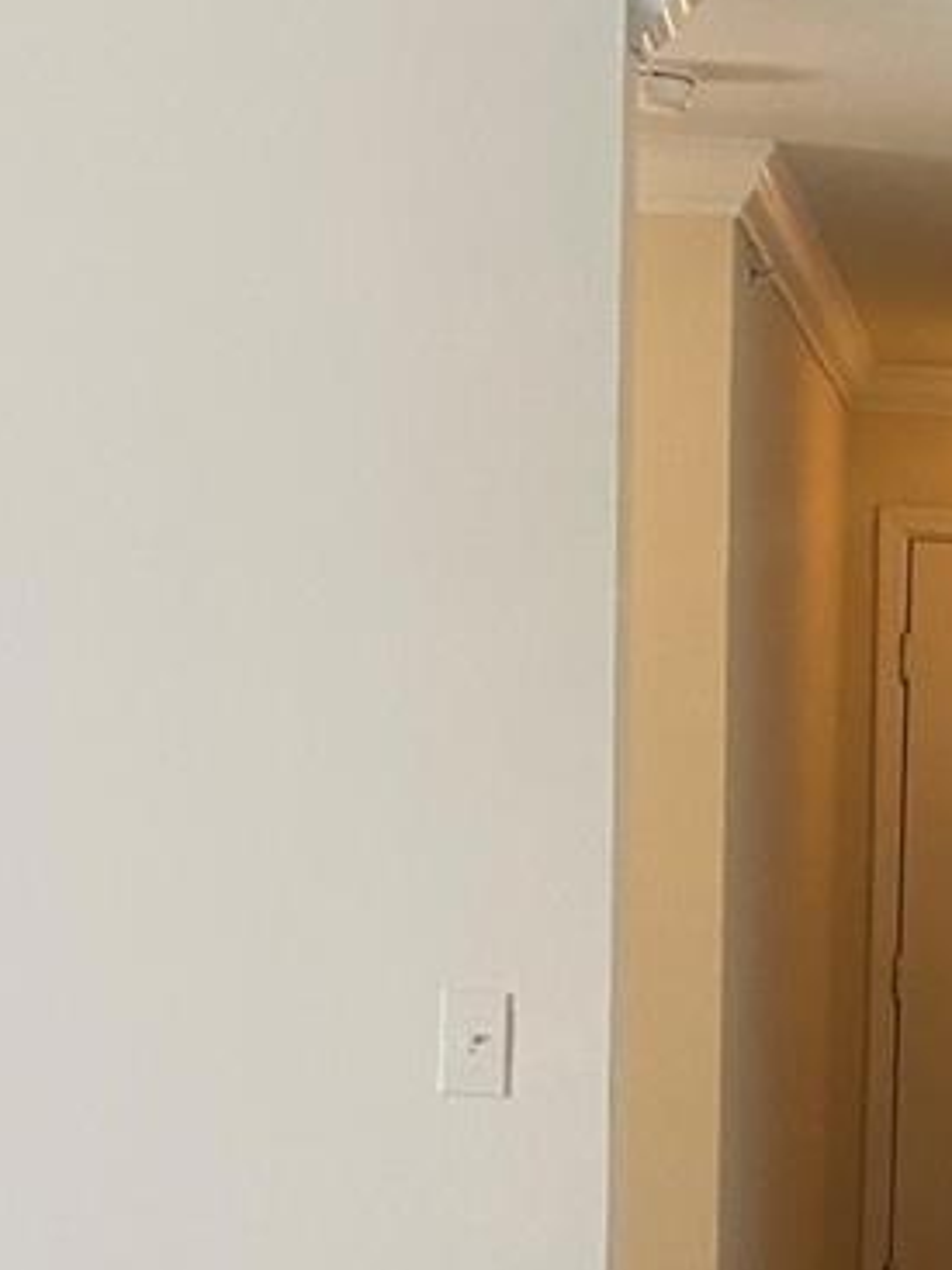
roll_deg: -0.3
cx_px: 1108
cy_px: 1325
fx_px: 3119
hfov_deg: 16.7
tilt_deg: -6.6
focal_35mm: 85
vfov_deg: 22.0
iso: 160
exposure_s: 1/60
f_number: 1.8
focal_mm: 4.25
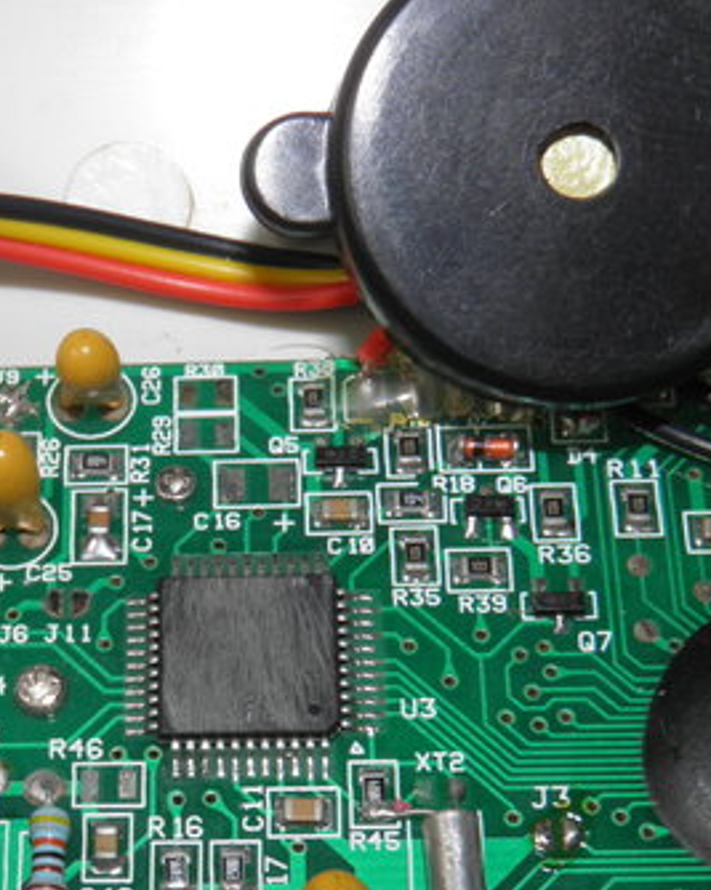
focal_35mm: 86
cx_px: -19
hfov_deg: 17.4
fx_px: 2263
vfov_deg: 22.2
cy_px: 528
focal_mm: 8.9
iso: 100
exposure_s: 1/80
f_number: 7.8
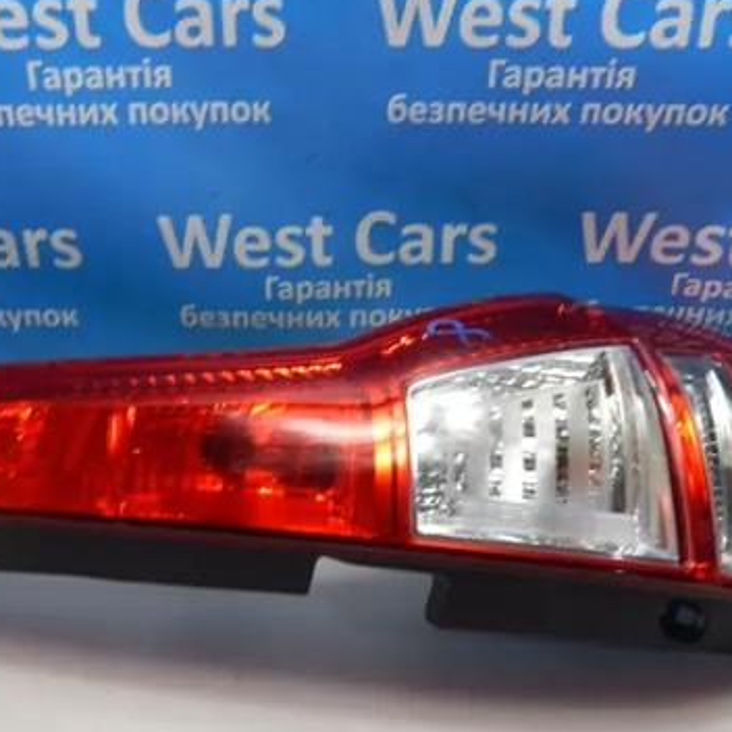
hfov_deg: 44.8
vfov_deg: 44.8
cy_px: 420
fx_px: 885
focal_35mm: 37
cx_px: 306
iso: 125
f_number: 3
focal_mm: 4
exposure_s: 1/40
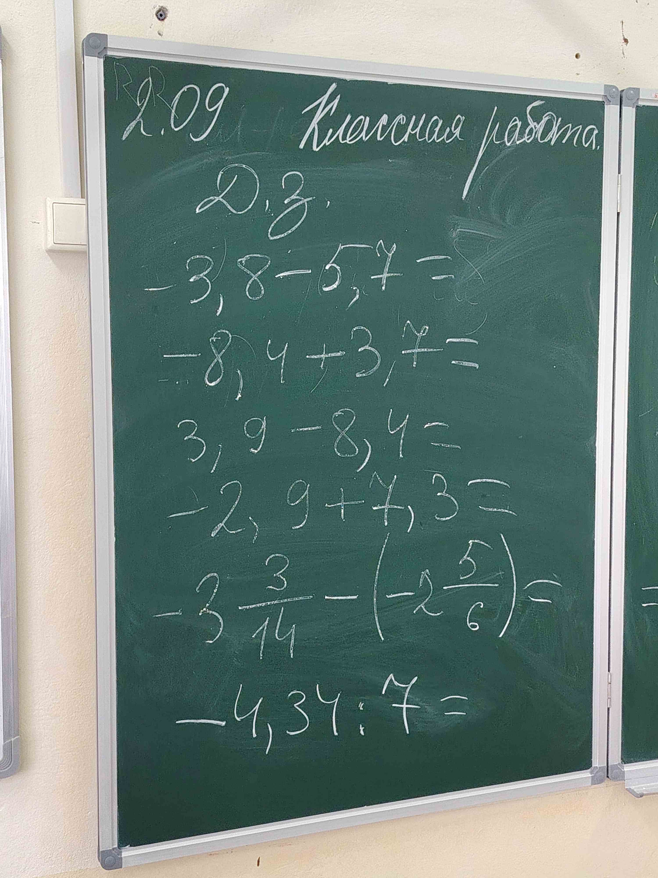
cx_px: 329
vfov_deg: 39.7
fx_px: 1217
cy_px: 439
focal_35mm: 48
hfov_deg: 30.3
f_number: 1.75
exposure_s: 1/100
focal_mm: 5.25
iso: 2206
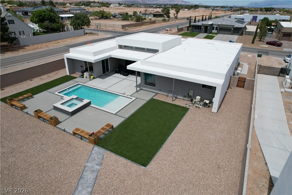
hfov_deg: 78.6
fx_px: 178
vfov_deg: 57.2
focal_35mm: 22
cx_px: 146
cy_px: 98
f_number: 2.8
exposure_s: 1/5000
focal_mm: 8.38
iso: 200
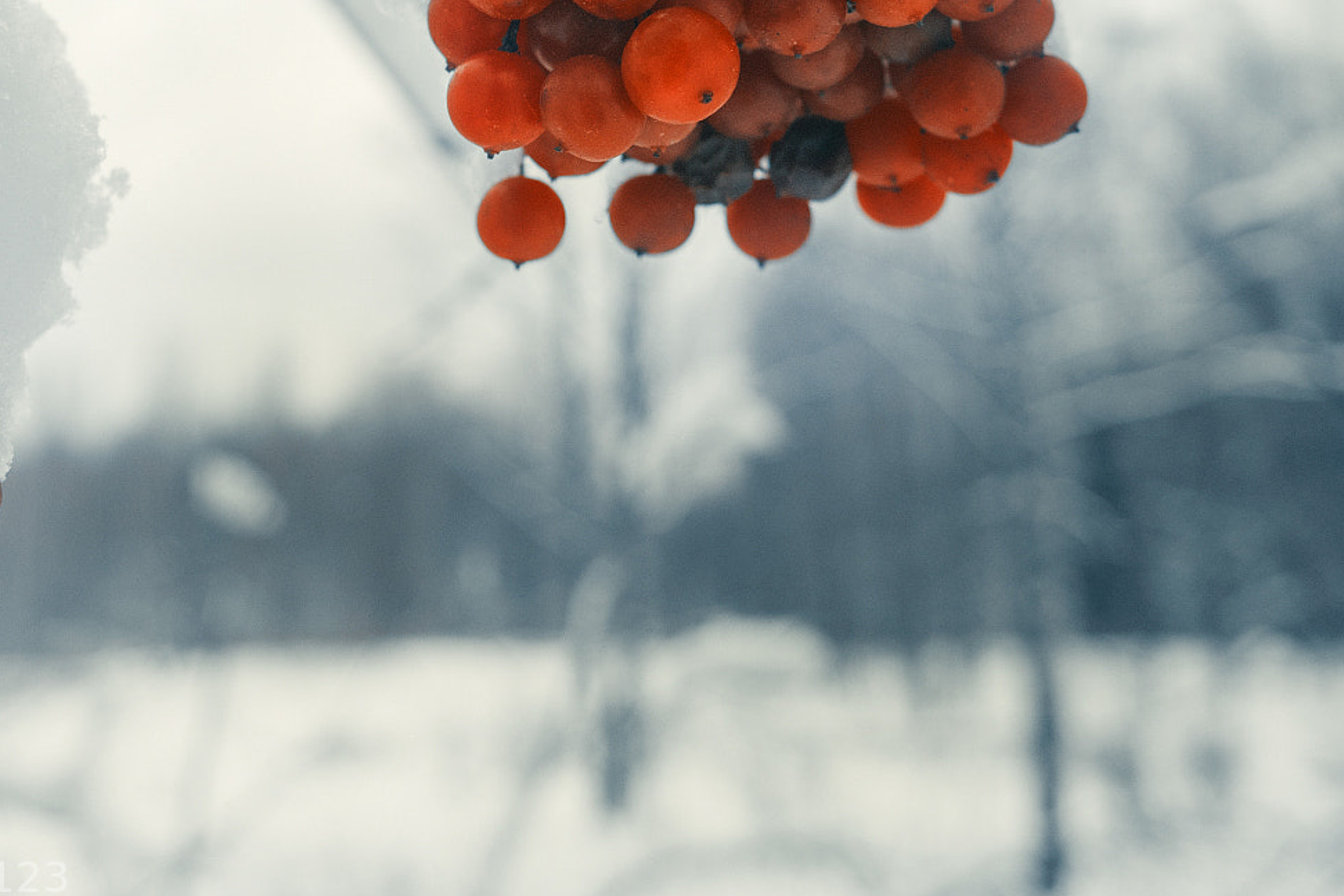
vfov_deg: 27.4
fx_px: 1792
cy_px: 155
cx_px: 451
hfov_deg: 40.6
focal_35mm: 48
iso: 200
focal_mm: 14
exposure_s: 1/250
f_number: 3.5
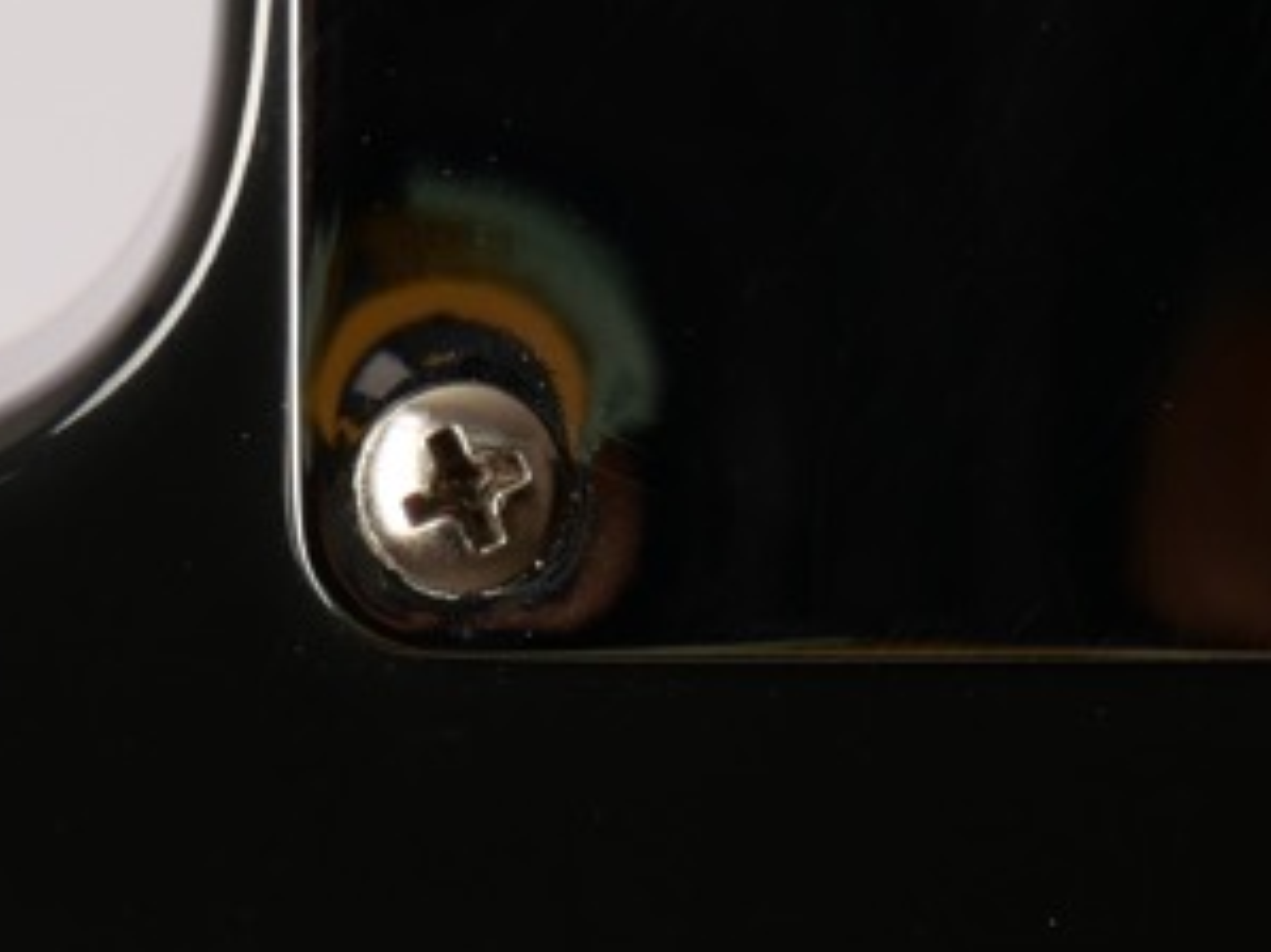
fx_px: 41290
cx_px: 837
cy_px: -926
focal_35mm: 1125
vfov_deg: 1.3
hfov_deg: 1.8
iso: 200
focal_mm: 140
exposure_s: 1/200
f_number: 7.1
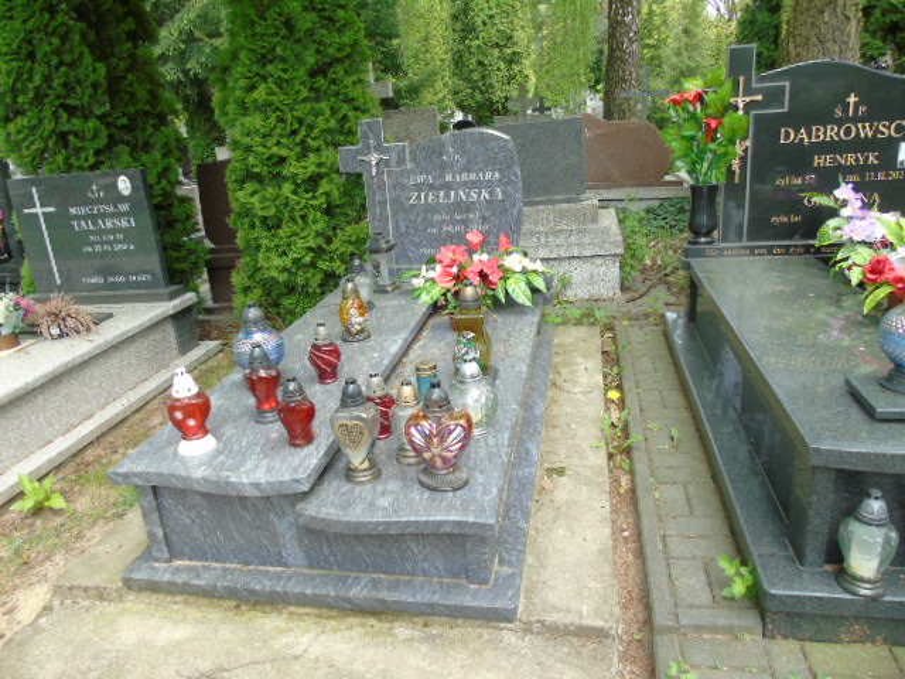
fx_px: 654
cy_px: 340
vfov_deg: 54.9
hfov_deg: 69.4
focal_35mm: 25
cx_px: 452
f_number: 3.4
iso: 80
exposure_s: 1/100
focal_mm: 4.4
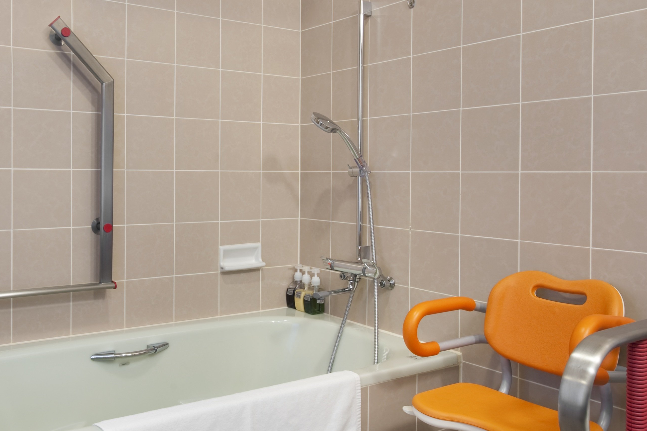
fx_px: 593
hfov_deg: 56.1
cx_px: 219
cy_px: 183
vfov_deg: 39.8
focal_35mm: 33
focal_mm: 20
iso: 200
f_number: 11
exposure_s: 1.5
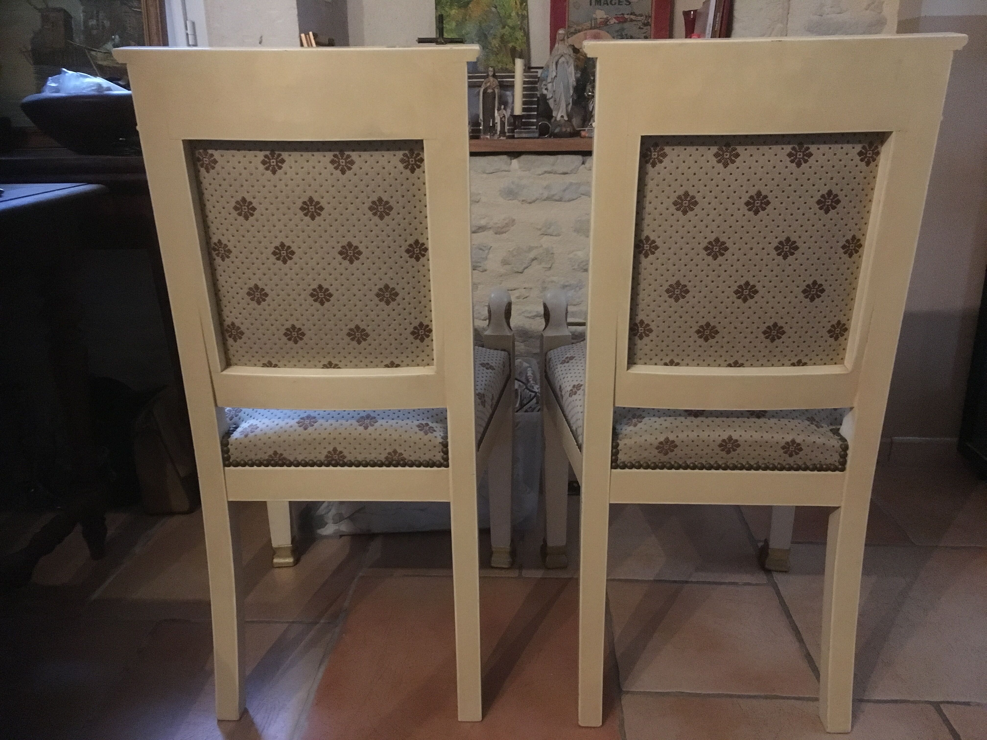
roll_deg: +1.7
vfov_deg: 48.2
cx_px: 494
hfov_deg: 61.7
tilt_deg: -17.8
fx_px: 827
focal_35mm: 29
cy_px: 370
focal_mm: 4.15
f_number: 2.2
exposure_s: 1/17
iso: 640
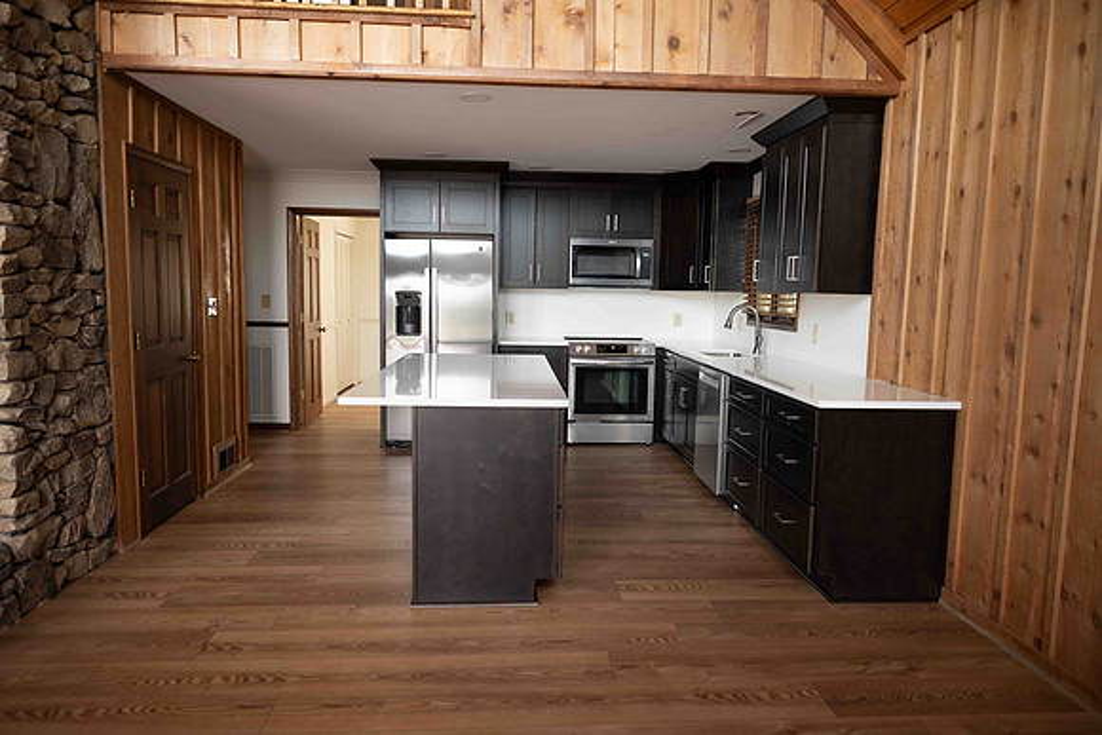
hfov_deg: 73.7
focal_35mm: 24
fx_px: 735
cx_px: 551
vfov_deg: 53.2
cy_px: 368
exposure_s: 1/250
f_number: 2.5
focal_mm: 24
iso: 1000
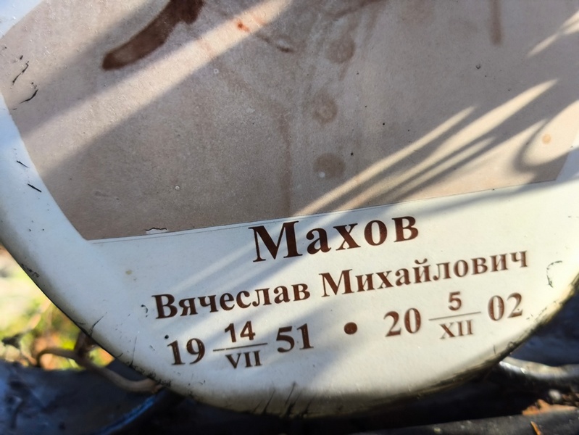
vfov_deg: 29.1
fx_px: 837
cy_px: 218
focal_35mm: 50
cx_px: 290
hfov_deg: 38.2
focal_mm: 4.71
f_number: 1.7
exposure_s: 1/349
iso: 50
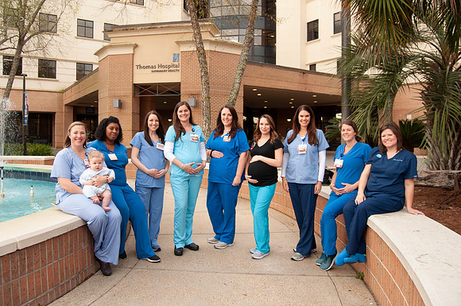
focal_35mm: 27
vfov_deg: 47.8
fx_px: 345
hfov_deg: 67.5
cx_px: 230
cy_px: 153
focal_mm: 18
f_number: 5
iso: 400
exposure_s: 1/125
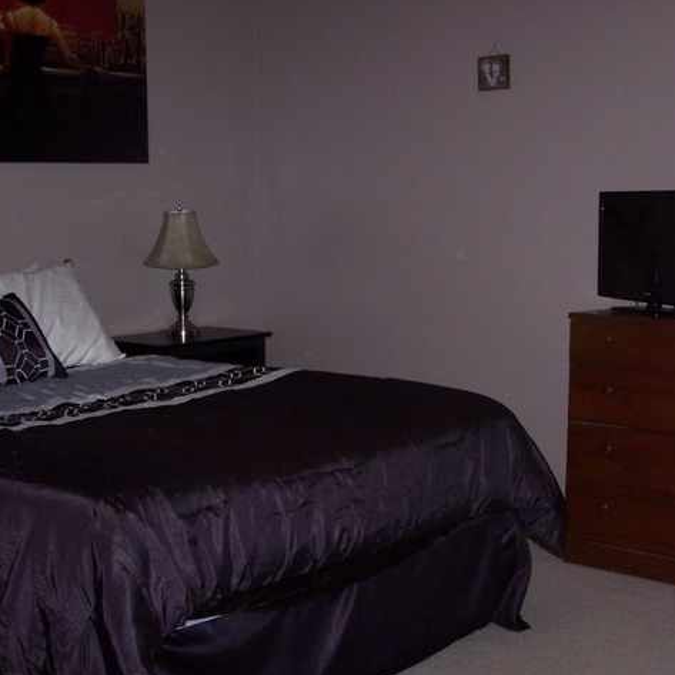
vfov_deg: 28.2
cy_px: 337
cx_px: 377
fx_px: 1346
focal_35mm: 61
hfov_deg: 28.1
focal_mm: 8.5
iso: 140
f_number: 3
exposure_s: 1/60
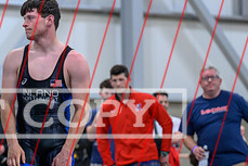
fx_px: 1441
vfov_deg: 6.6
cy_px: 98
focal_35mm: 209
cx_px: -47
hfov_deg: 9.7
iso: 1400
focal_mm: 74
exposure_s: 1/640
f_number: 2.8
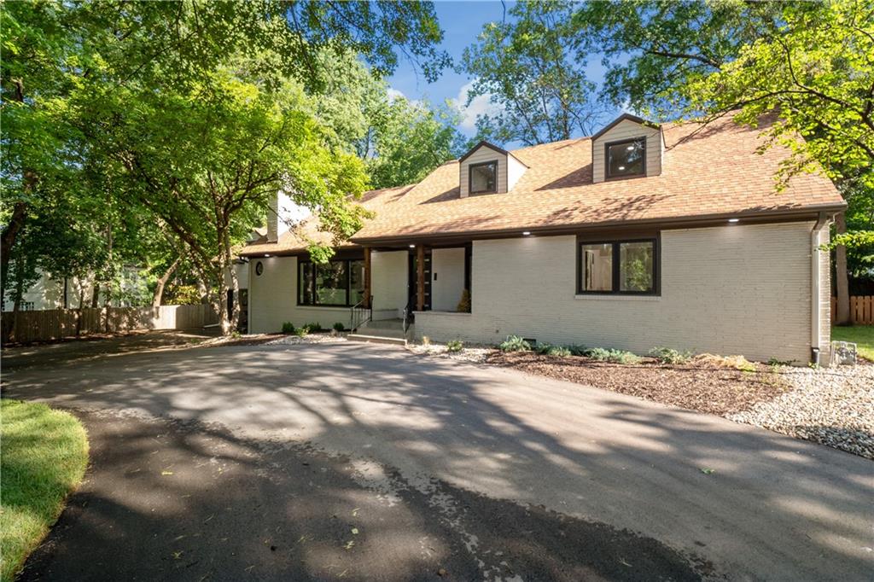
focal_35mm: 16
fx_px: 388
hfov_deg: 96.8
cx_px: 437
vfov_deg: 73.7
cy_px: 291
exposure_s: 1/30
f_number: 9
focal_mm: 8
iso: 160
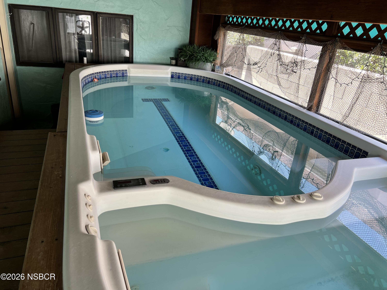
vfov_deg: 53.1
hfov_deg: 67.3
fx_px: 291
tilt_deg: -23.8
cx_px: 194
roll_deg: -5.0
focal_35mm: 26
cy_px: 145
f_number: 1.5
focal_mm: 5.7
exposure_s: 1/121
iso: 40
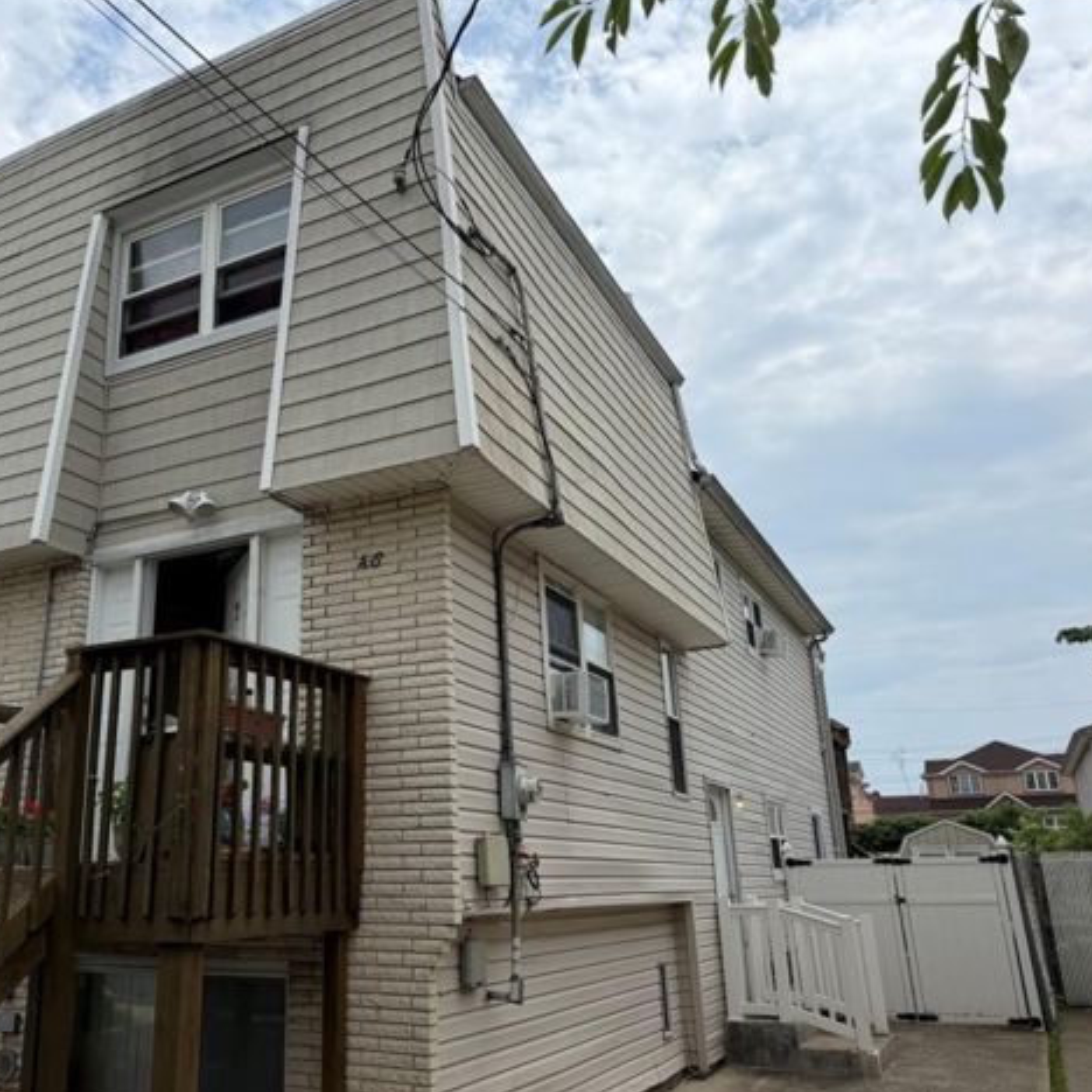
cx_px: 378
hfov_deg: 54.7
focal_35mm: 29
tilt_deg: +16.6
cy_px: 546
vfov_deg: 55.6
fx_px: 1035
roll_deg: +0.9
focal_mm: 6.76
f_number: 1.78
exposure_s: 1/9091
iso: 80
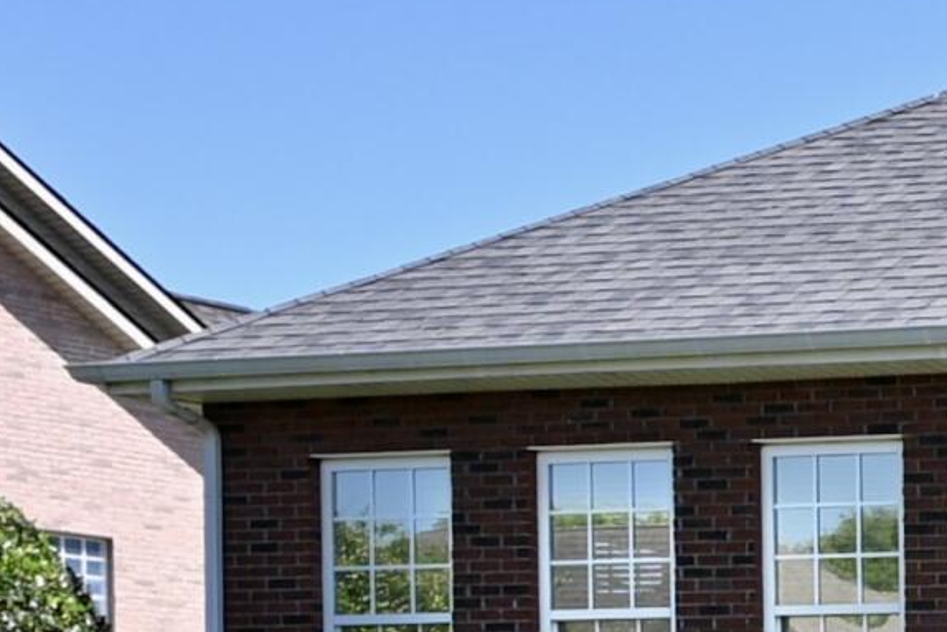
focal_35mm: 94
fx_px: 2473
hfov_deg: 15.4
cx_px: 2085
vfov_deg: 13.8
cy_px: 914
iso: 100
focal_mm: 12
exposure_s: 1/200
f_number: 7.1
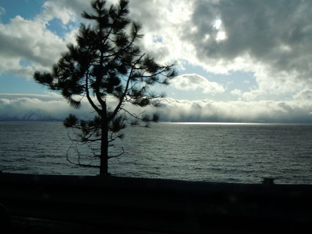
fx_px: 270
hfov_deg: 60.0
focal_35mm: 30
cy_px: 117
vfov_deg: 46.8
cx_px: 156
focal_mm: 5.4
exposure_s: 1/500
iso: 100
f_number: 7
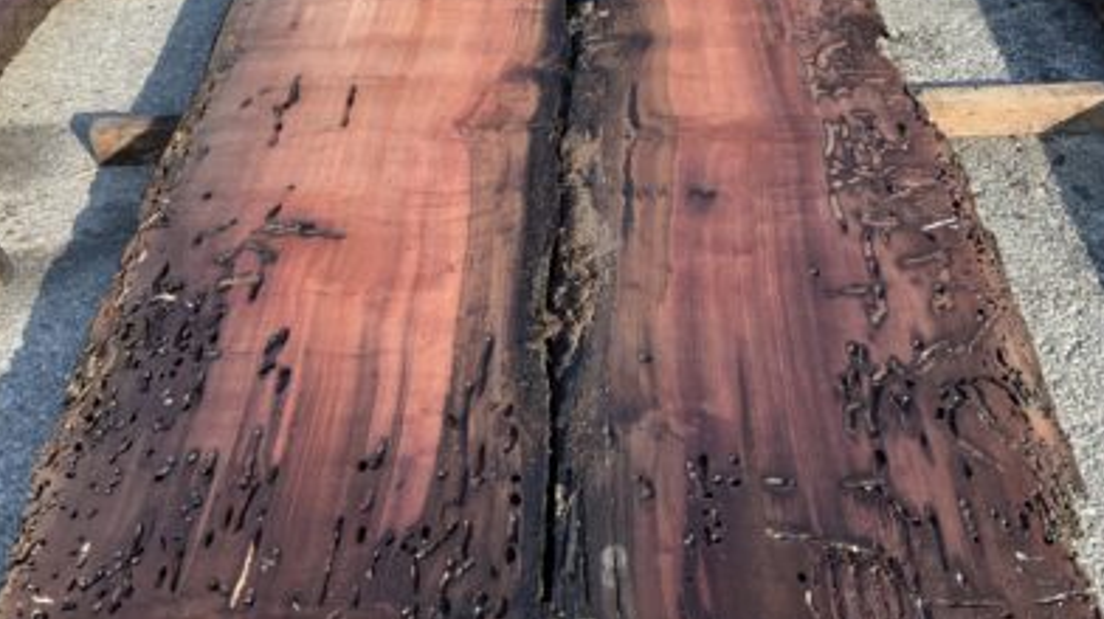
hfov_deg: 47.4
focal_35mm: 43
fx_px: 1258
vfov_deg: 27.3
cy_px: 167
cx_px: 549
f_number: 1.8
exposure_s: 1/394
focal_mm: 3
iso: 16
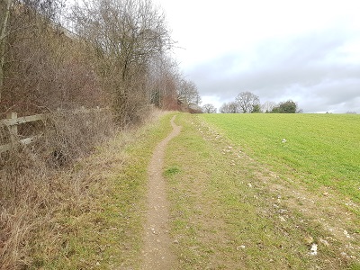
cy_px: 135
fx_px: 270
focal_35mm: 26
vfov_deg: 53.1
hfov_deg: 67.3
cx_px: 180
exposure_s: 1/441
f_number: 1.7
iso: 50
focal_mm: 4.2
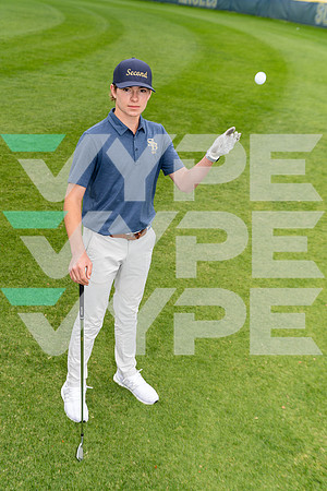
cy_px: 246
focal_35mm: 46
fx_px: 627
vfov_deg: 42.7
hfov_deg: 29.2
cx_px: 164
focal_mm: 46
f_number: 4.5
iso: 100
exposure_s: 1/250
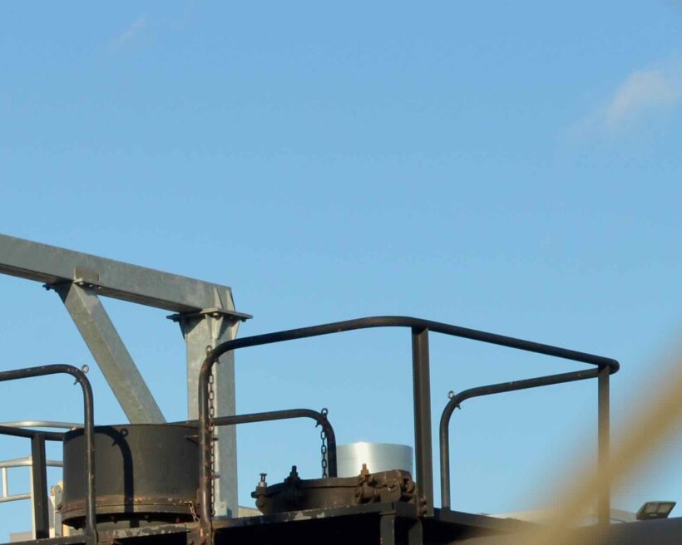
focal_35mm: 197
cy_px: 555
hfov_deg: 9.5
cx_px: -307
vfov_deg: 7.8
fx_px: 3986
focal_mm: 45
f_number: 11
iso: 400
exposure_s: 1/400
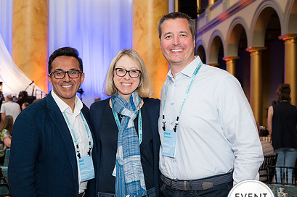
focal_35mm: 51
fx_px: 420
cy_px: 112
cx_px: 89
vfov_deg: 26.4
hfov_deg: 38.3
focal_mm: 35
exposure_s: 1/100
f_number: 4
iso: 800
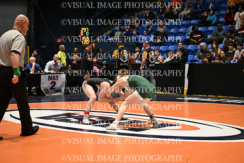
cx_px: 122
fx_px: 475
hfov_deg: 28.8
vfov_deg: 19.5
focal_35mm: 70
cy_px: 82
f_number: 2.8
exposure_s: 1/120
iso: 450
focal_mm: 70
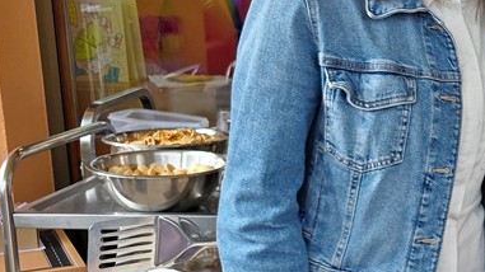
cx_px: 718
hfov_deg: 22.3
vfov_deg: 15.2
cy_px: 183
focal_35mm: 79
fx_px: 1016
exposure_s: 1/180
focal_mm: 6.3
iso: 25
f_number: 1.7
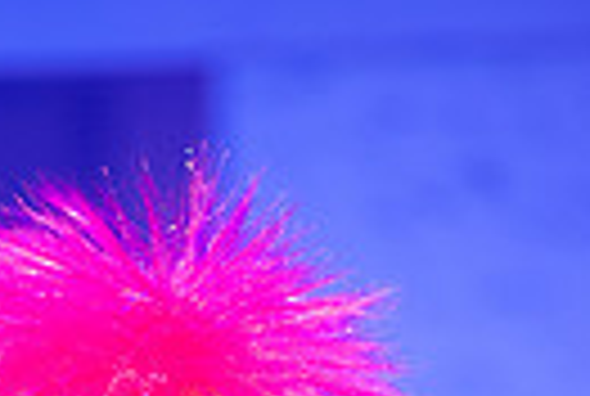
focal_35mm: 684
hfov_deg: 3.0
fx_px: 11236
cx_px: 65
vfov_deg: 2.0
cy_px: 999
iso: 1000
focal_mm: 200
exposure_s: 1/200
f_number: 2.8
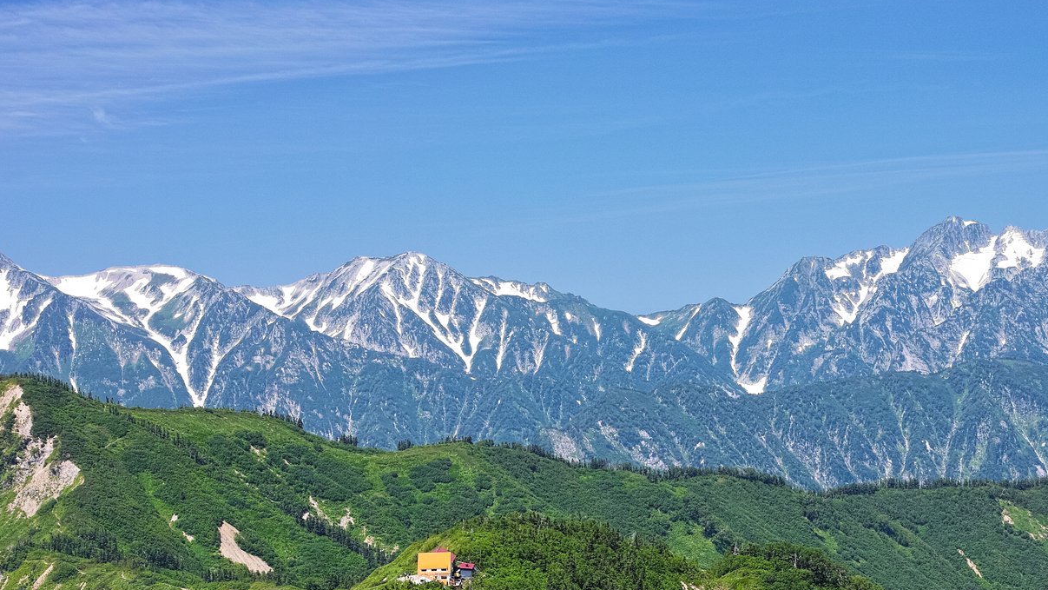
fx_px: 2223
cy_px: 555
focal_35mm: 80
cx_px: 541
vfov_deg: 14.9
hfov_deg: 26.5
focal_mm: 30
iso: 200
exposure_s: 1/160
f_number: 5.6
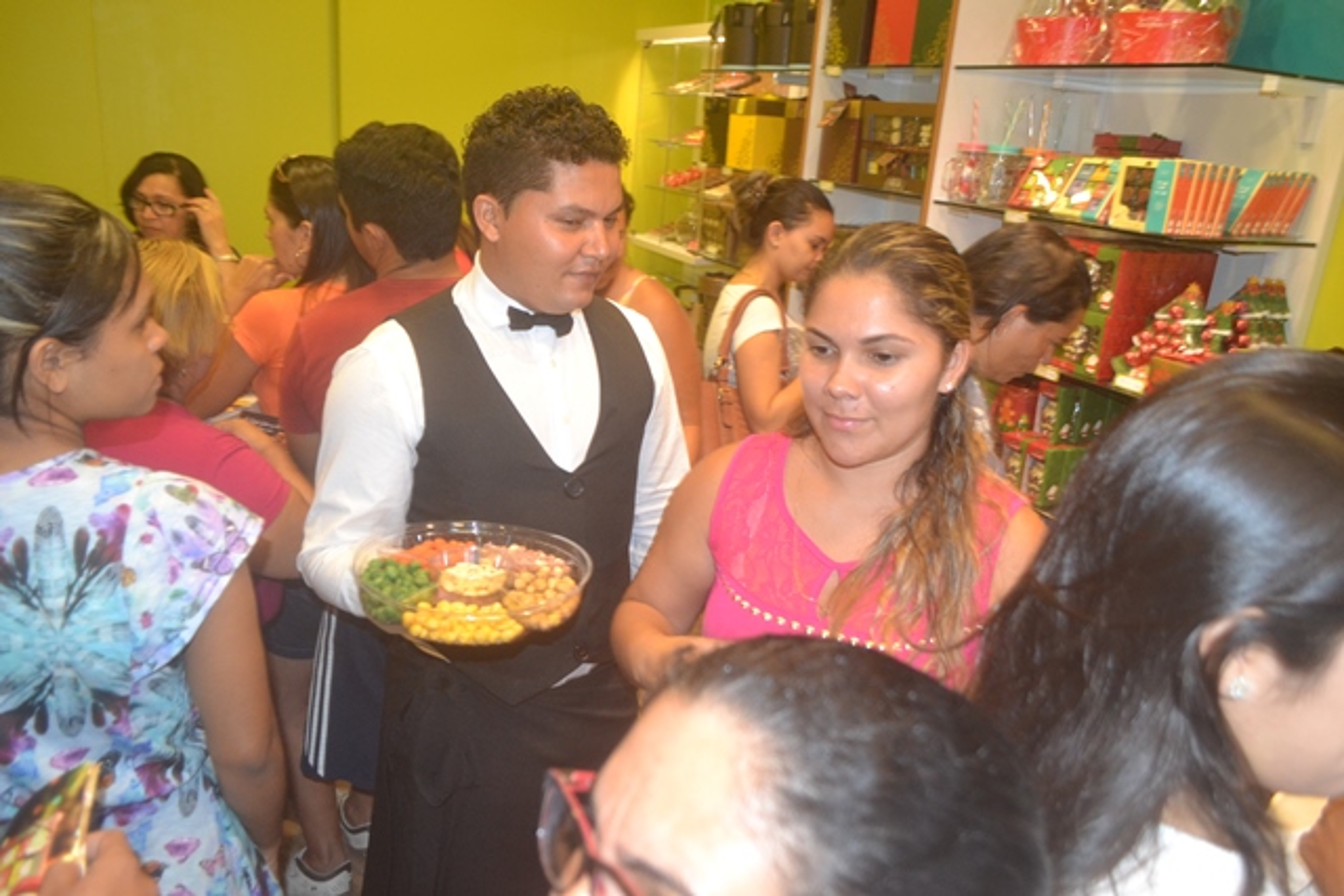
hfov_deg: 67.4
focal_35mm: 27
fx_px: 1008
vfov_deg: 48.0
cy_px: 448
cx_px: 672
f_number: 3.5
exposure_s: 1/60
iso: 1250
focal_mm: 18
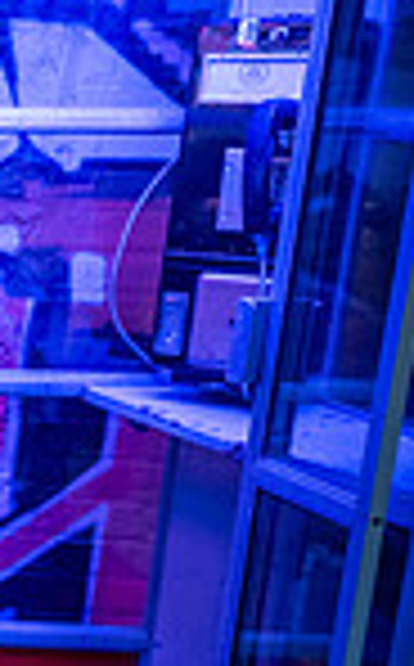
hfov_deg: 9.8
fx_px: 1740
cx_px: -886
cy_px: 479
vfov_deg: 21.5
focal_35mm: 96
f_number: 2
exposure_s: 1/250
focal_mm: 24
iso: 3200
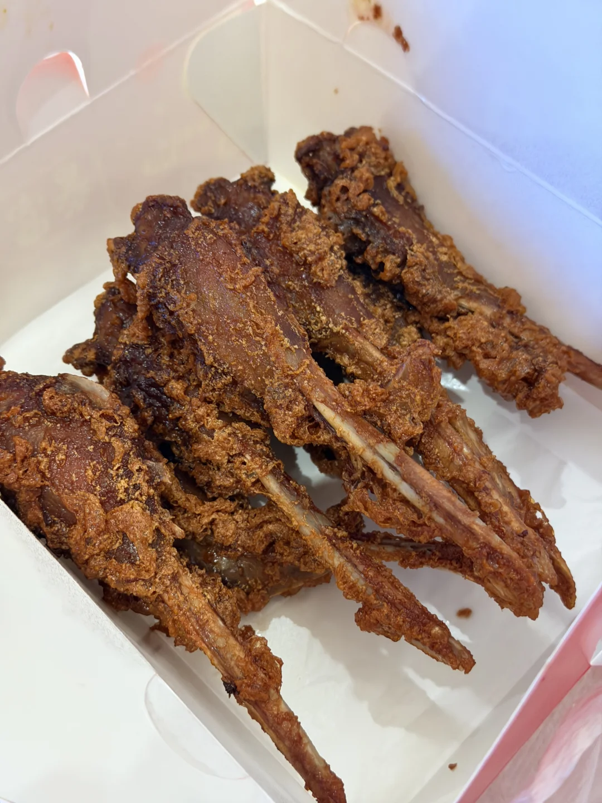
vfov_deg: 39.7
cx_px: 301
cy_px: 402
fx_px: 1113
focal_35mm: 48
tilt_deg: -59.3
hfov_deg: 30.3
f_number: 1.78
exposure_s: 1/33
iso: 400
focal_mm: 6.76
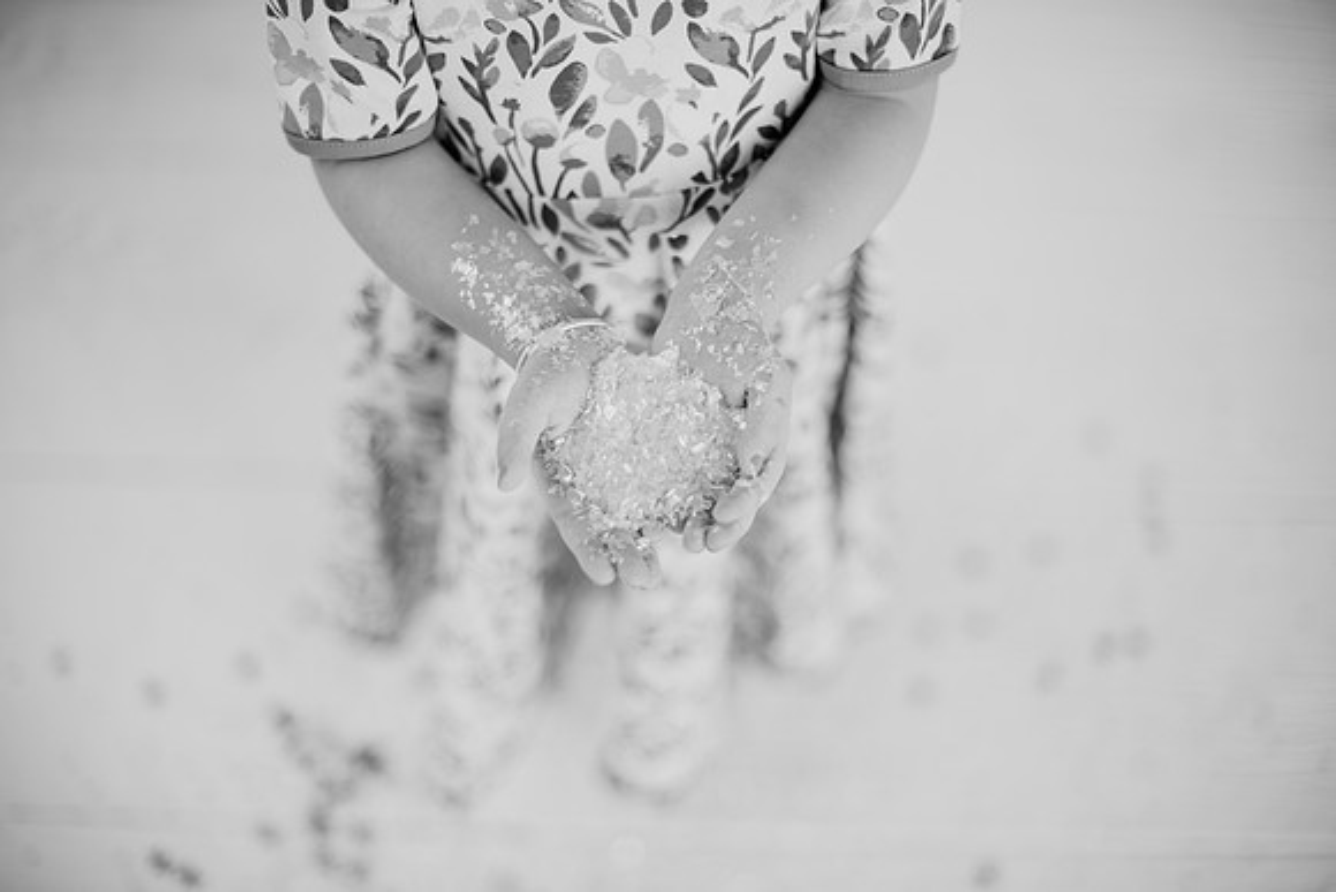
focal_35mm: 50
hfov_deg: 39.6
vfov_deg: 27.0
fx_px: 1856
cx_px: 668
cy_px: 446
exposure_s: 1/160
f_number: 1.8
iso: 100
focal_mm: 50
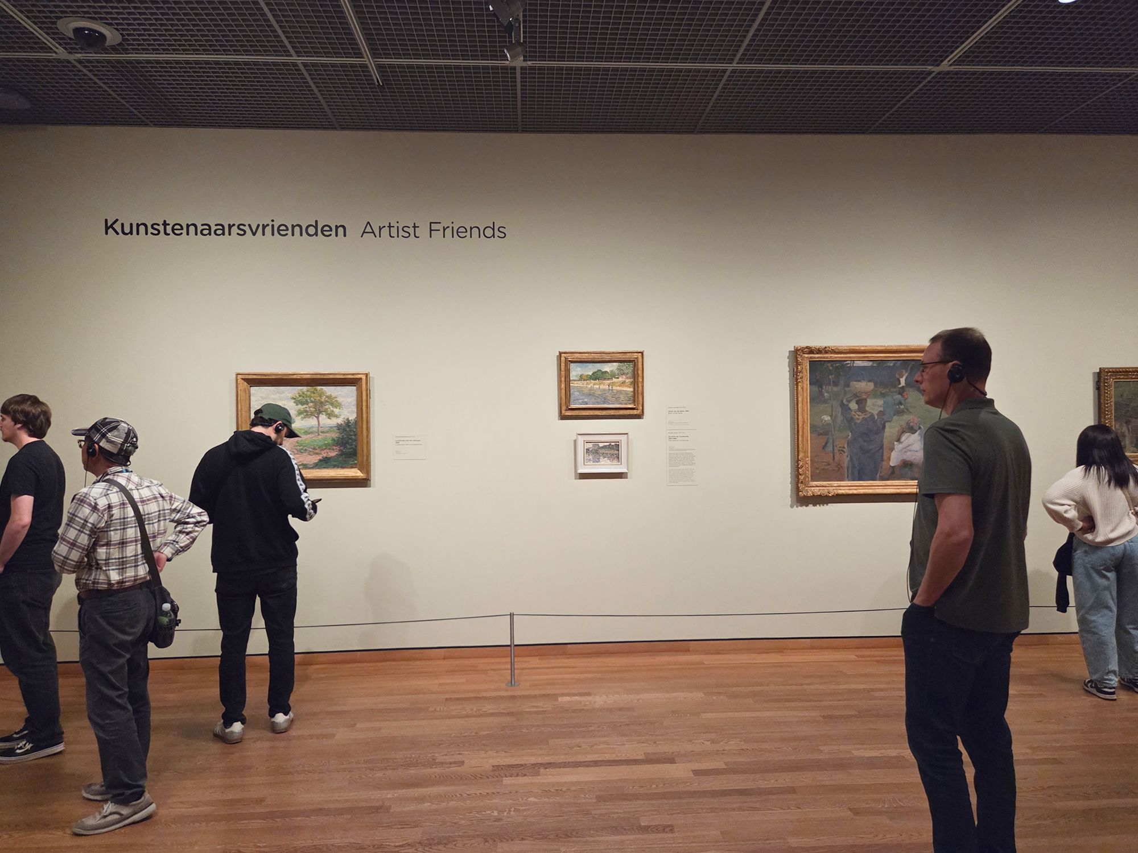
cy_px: 426
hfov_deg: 73.9
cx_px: 569
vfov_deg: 58.9
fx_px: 756
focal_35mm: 23
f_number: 1.8
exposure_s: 1/120
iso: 1600
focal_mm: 5.4
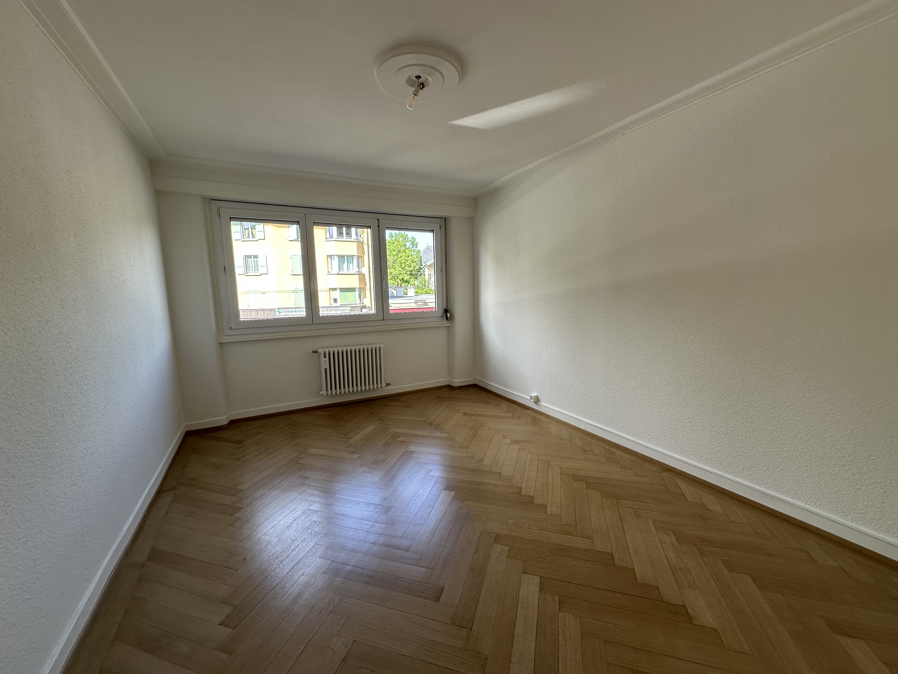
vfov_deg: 85.7
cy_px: 337
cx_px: 449
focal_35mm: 14
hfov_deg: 102.1
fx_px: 363
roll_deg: +1.7
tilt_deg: -7.8
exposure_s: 1/113
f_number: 2.2
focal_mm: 2.22
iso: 40
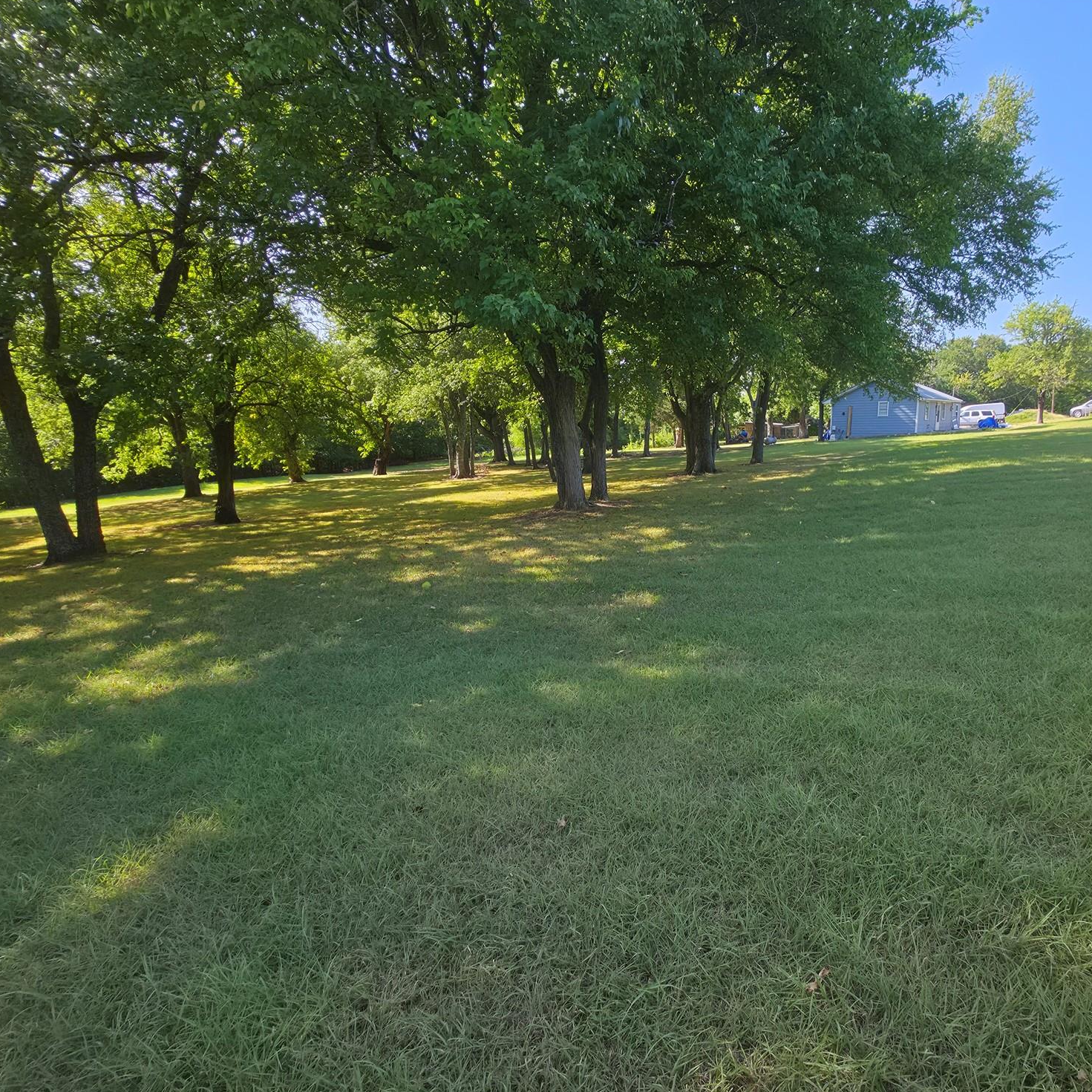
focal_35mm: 16
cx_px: 662
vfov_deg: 87.4
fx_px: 571
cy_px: 560
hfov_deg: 86.2
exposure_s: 1/323
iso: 16
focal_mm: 2.2
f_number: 1.9
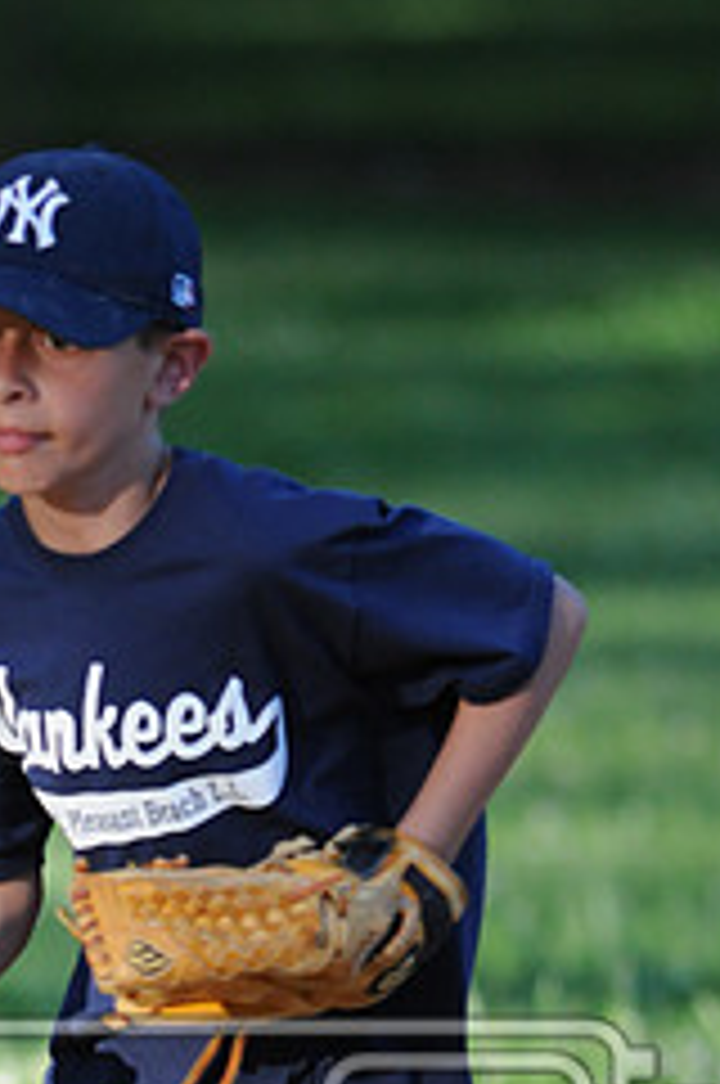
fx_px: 32521
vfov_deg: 1.9
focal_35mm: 1081
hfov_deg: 1.3
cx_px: -7
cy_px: 1228
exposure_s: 1/1600
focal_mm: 300
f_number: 4
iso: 800
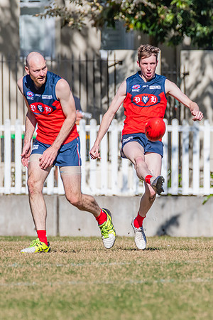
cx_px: 186
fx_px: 9207
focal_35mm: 1038
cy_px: 168
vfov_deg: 2.0
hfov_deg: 1.3
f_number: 11
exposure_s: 1/1600
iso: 800
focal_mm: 600
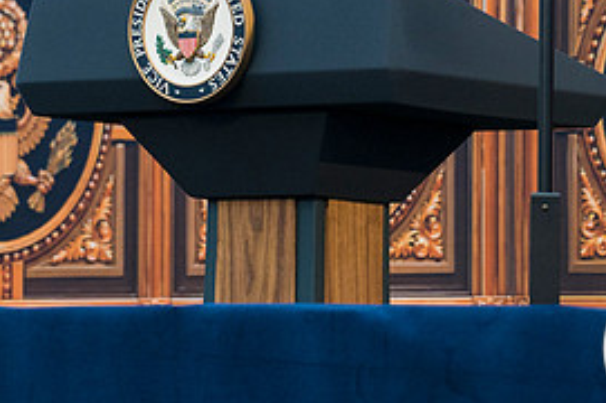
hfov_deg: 4.3
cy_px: 65
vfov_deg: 2.8
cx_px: 181
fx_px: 8104
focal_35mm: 482
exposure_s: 1/160
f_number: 4
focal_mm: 150
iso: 450
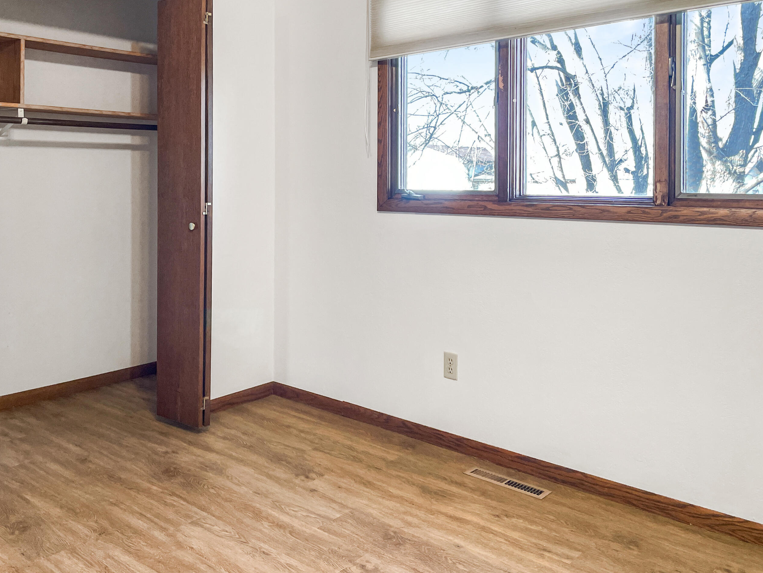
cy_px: 255
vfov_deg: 45.4
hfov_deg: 58.2
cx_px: 335
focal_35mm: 31
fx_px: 683
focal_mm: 4.2
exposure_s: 1/120
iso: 100
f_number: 1.6
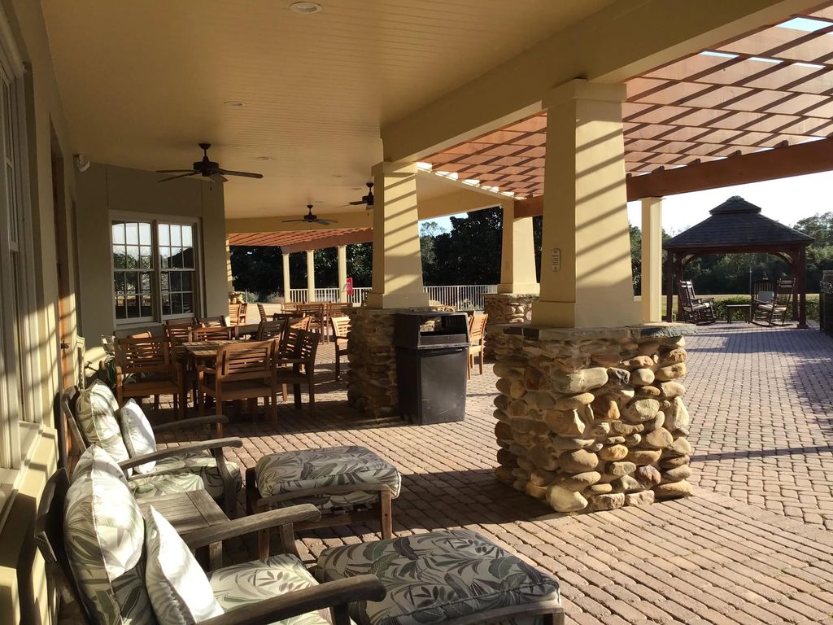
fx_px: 746
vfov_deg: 45.4
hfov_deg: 58.4
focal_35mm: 31
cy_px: 312
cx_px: 416
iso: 25
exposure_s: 1/471
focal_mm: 3.3
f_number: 2.4
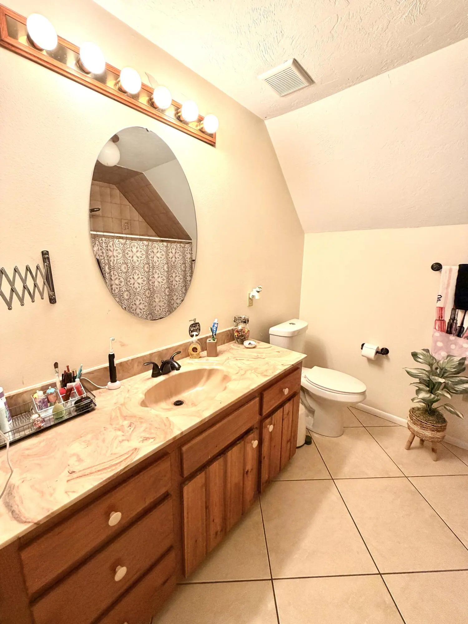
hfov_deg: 85.7
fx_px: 252
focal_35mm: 14
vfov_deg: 102.1
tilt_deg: -11.3
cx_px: 234
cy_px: 312
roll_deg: -0.5
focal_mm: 2.22
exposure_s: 1/60
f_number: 2.2
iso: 200
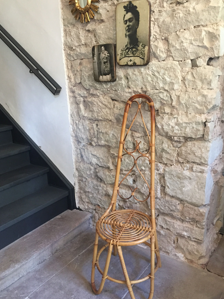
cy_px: 155
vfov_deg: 58.3
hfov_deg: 45.4
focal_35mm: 31
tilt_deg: -17.7
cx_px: 109
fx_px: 267
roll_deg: +3.0
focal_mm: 4.15
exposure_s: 1/33
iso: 250
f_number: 2.2
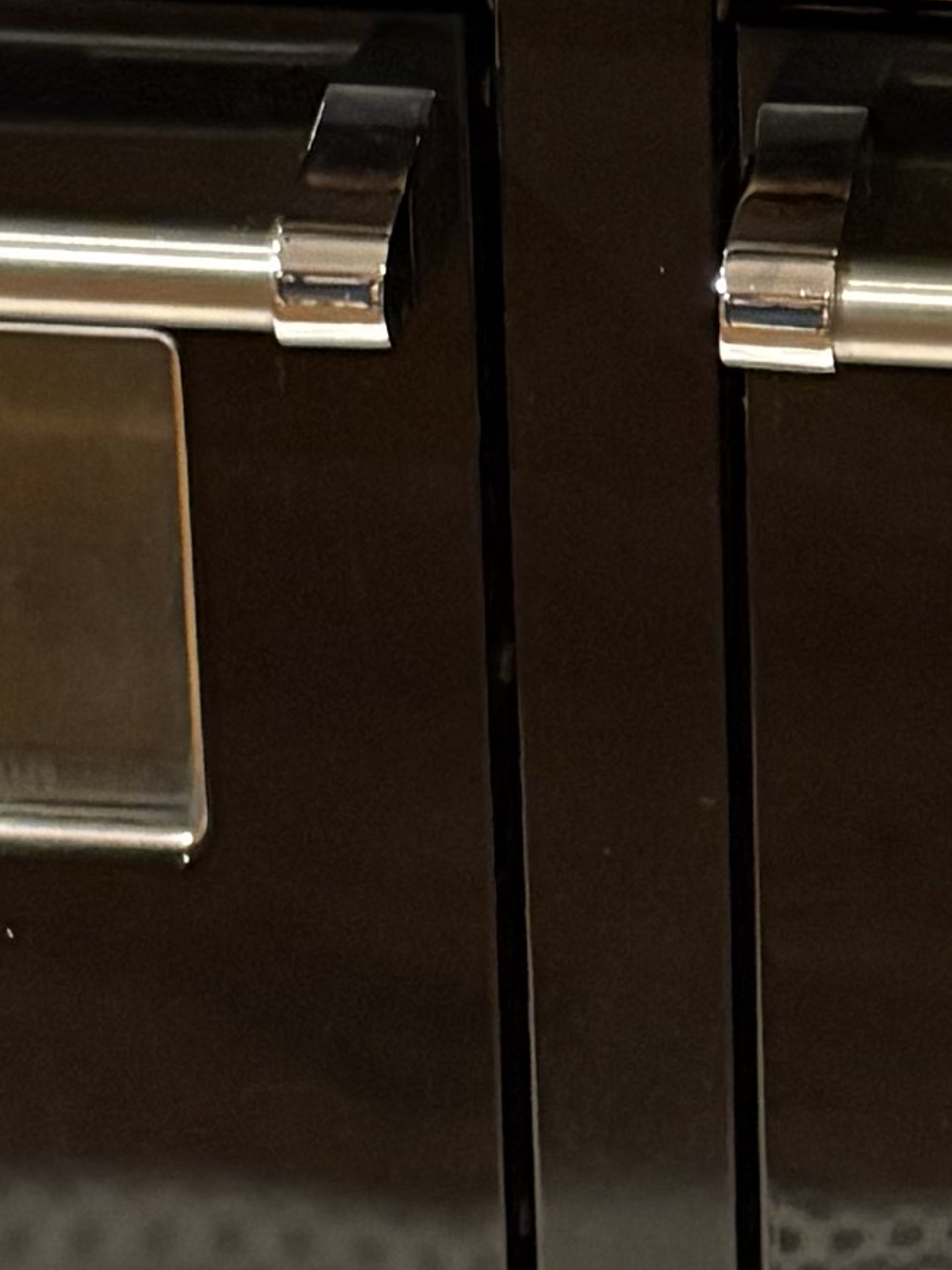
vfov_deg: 11.7
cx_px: 991
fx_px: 6017
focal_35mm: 164
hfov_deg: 9.0
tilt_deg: -20.3
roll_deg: -0.3
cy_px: -356
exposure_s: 1/40
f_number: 1.6
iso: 500
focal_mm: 5.96
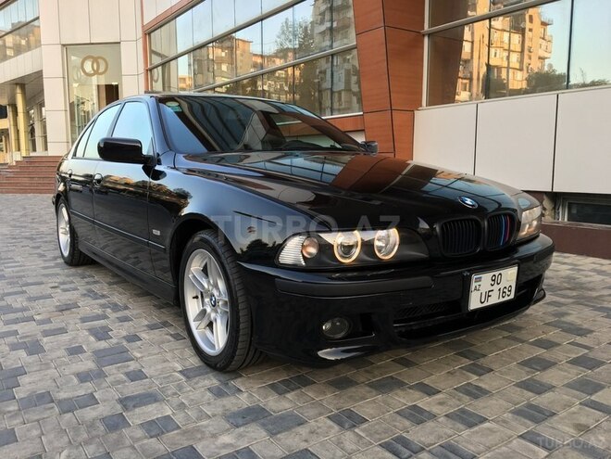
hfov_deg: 61.7
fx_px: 512
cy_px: 230
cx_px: 306
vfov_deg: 48.2
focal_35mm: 29
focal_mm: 4.15
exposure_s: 1/50
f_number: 2.2
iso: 32
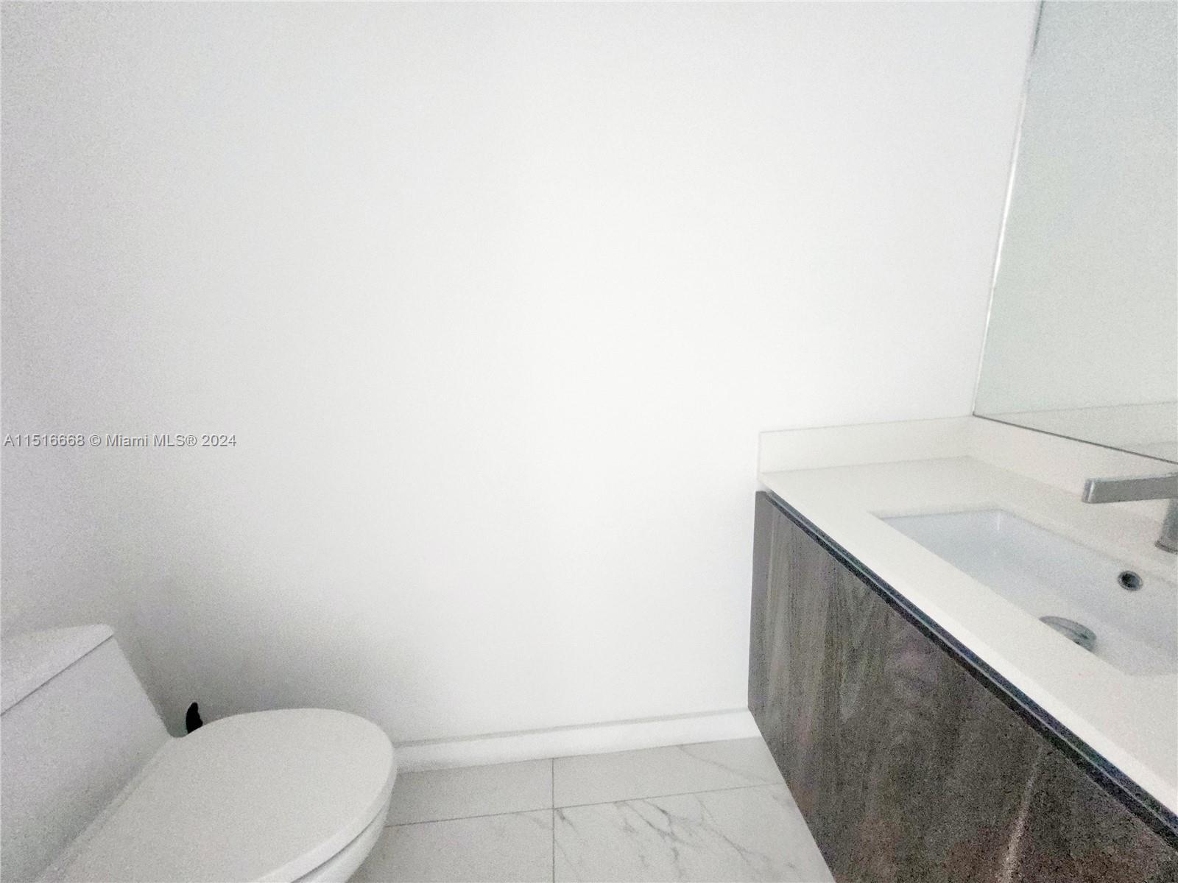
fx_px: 442
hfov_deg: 106.2
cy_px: 442
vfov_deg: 89.9
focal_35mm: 13
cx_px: 589
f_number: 2.2
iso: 400
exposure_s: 1/30
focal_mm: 1.74
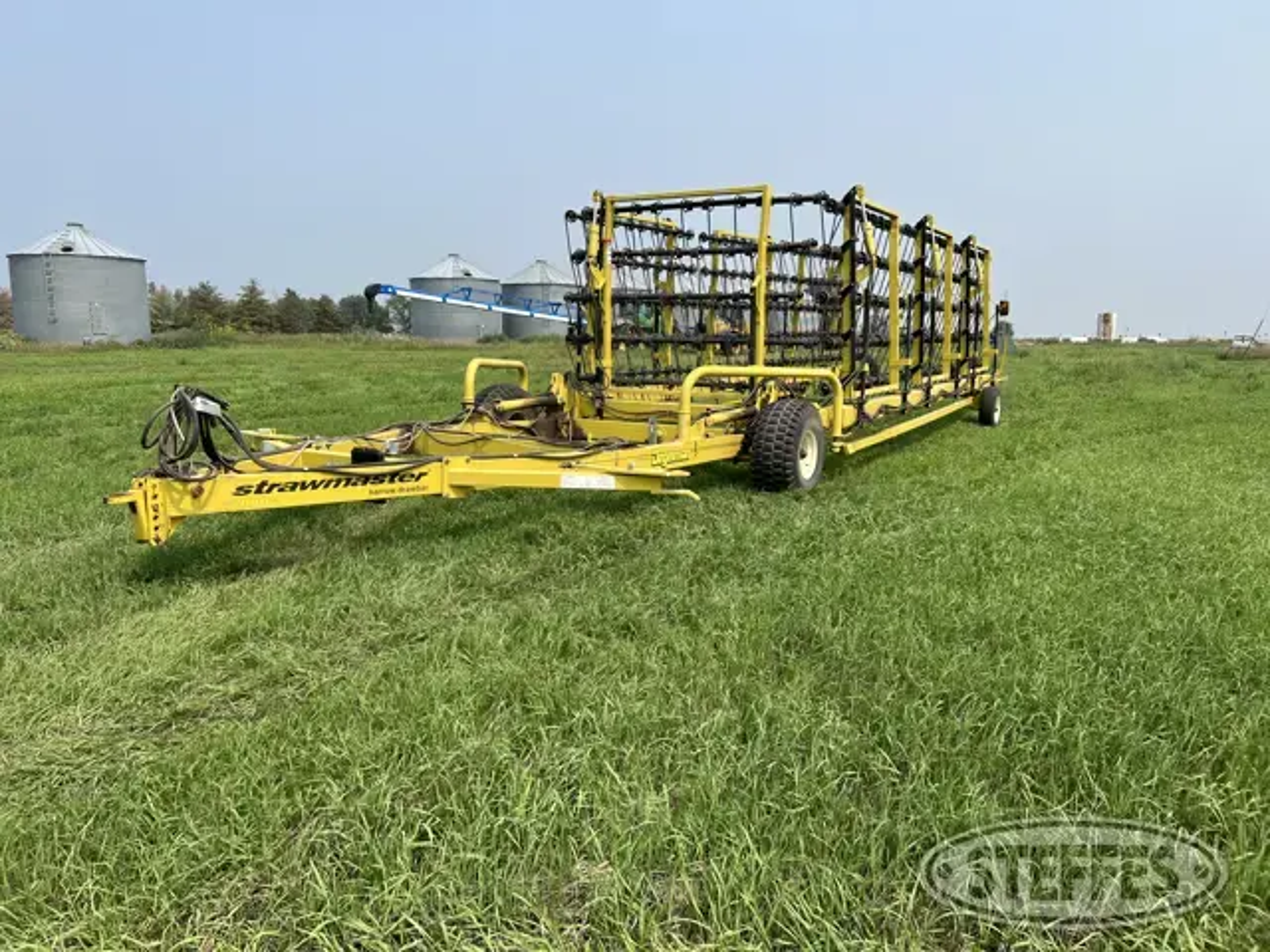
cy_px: 476
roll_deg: -0.1
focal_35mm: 26
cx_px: 635
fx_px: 954
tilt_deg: -5.2
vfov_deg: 53.1
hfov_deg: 67.3
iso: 50
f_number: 1.5
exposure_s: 1/3968
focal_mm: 5.7
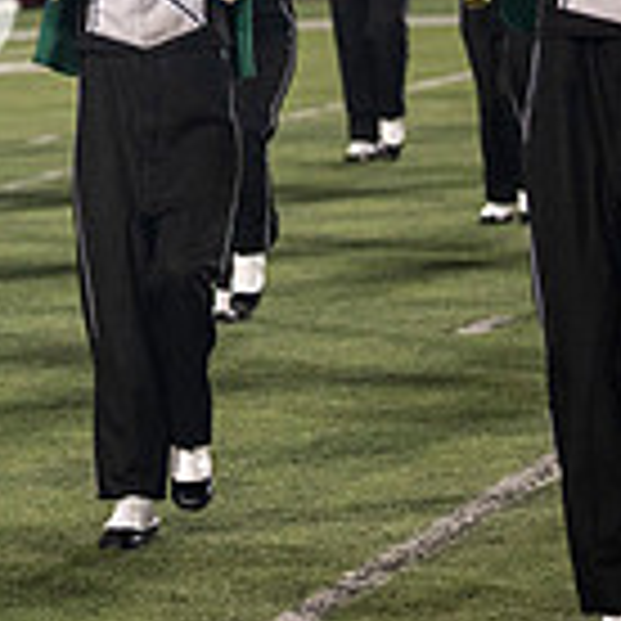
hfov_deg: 5.4
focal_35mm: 322
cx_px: -324
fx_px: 6535
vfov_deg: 5.4
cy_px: -45
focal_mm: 90
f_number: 2.8
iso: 1000
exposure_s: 1/500
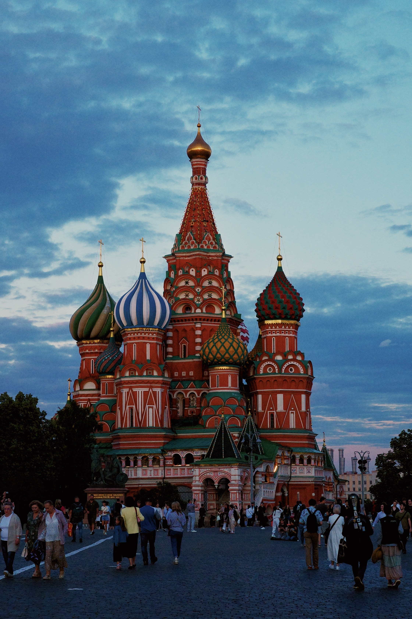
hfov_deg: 19.2
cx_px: 206
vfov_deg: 28.5
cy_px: 310
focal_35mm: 71
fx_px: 1219
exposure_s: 1/320
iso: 800
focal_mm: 26
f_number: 5.6
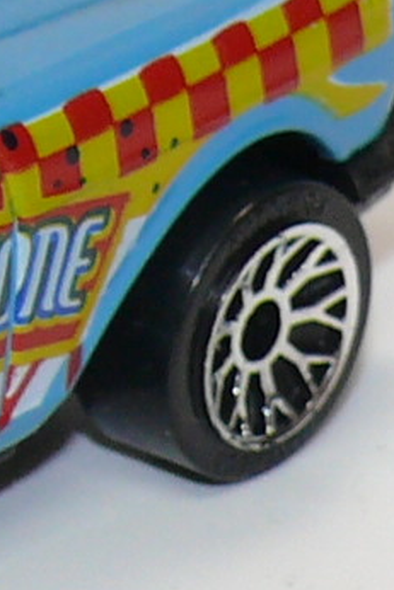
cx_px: -459
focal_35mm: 529
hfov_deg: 2.6
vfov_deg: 3.9
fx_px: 8675
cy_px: 225
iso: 100
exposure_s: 1/30
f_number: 4
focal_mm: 14
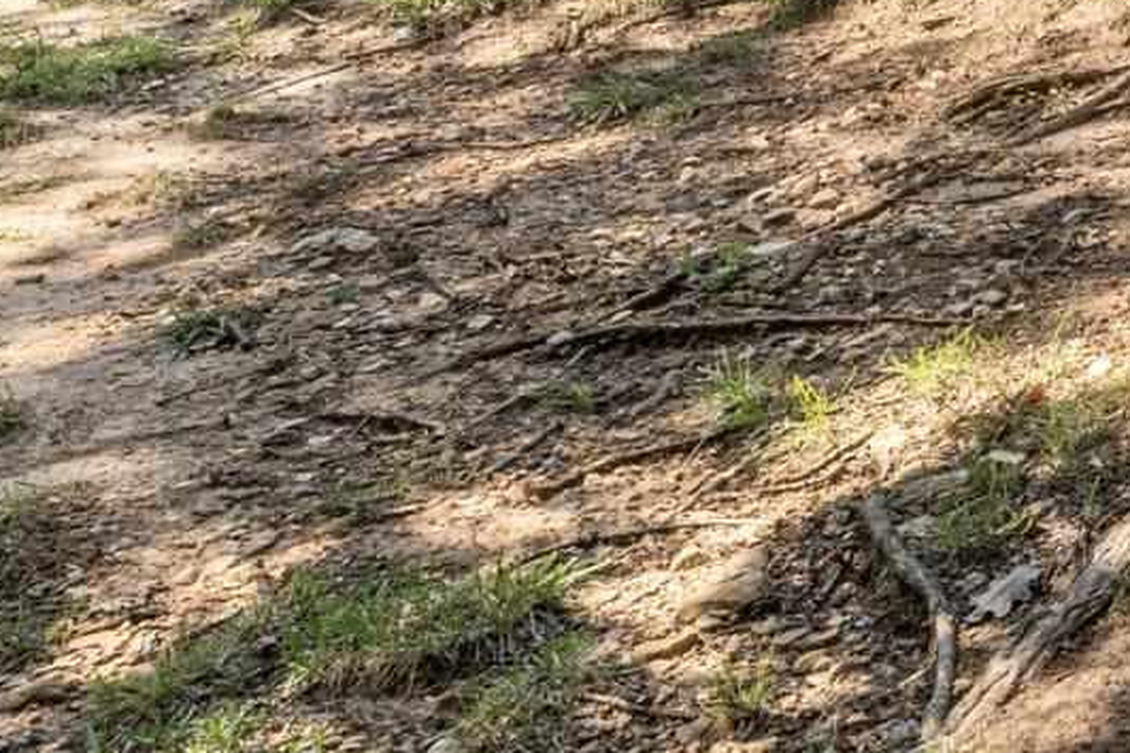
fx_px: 2592
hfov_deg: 18.5
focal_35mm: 83
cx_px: 2100
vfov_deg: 14.4
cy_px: -639
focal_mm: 11.7
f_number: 9
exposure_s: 1/60
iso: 200
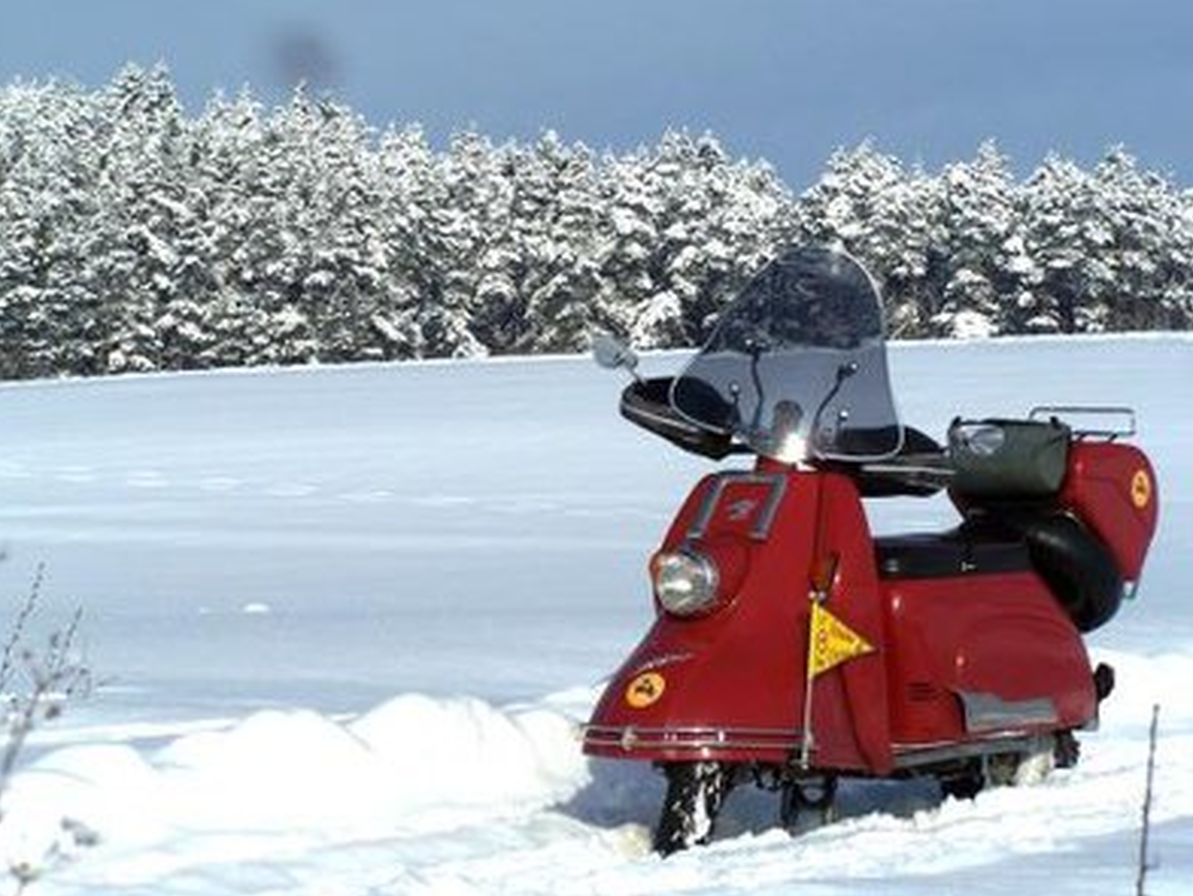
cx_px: 589
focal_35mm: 119
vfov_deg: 12.5
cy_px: 443
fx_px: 4102
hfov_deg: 16.5
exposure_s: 1/1000
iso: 80
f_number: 6.3
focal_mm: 19.4
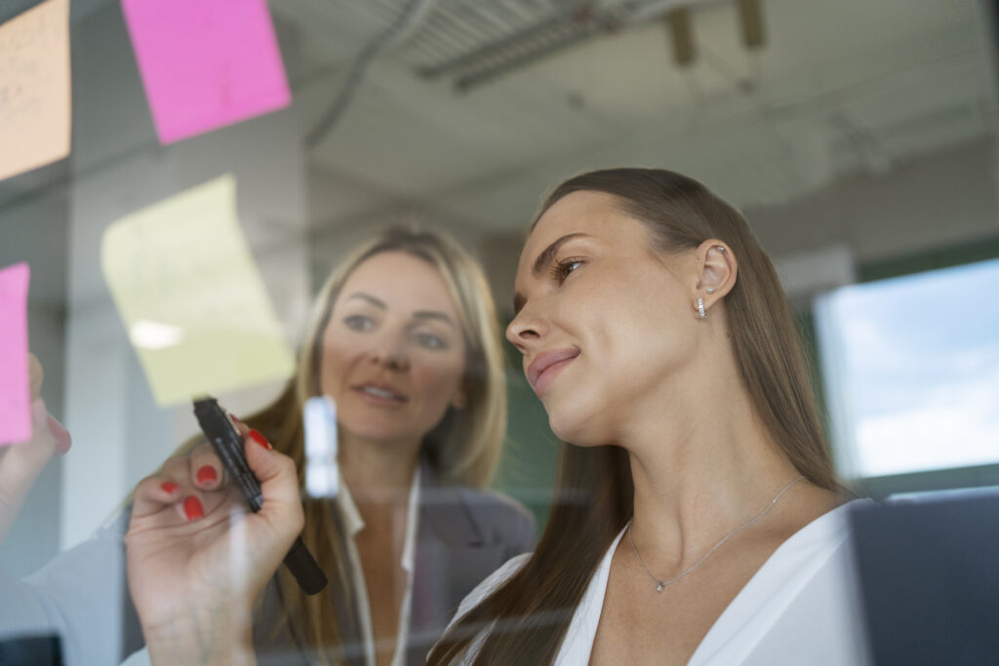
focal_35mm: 35
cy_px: 333
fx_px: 971
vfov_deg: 37.9
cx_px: 500
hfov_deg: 54.4
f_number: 2.5
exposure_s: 1/320
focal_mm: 35
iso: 500
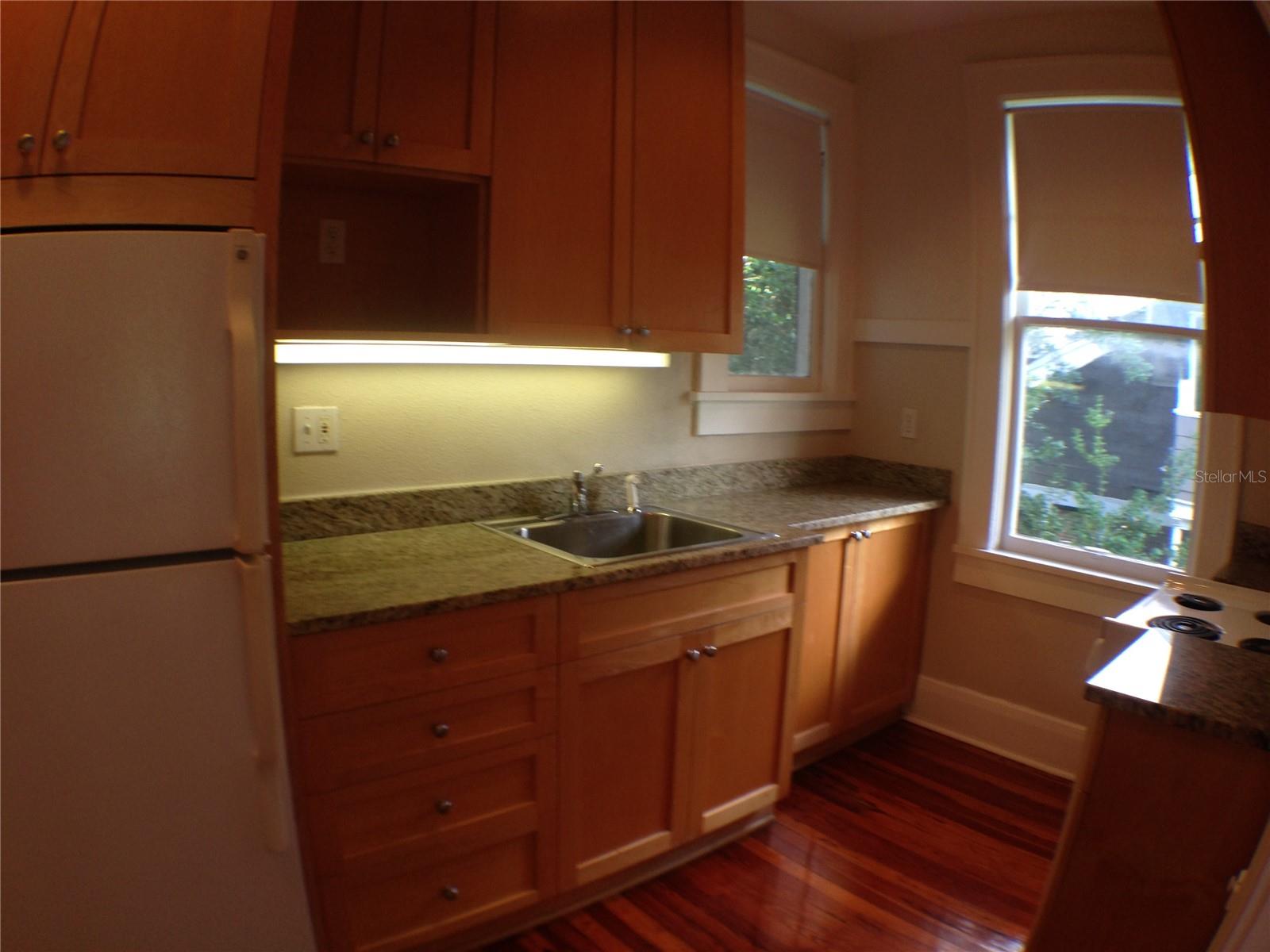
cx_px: 635
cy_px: 476
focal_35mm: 33
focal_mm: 4.12
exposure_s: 1/30
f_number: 2.4
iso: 64
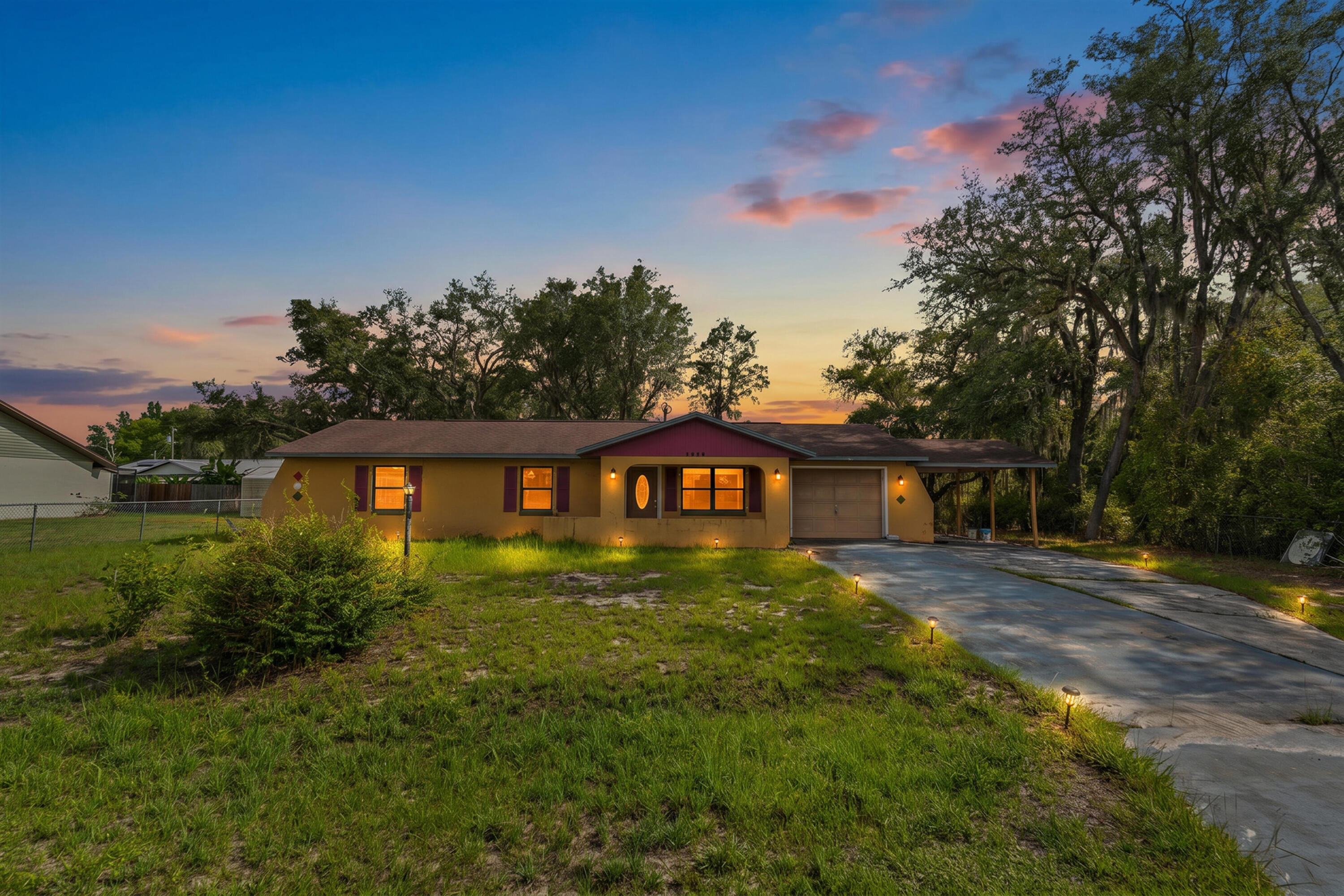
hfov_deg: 96.7
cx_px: 672
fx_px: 597
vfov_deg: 73.7
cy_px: 448
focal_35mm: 16
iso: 64
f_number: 7.1
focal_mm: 16
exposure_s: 1/40
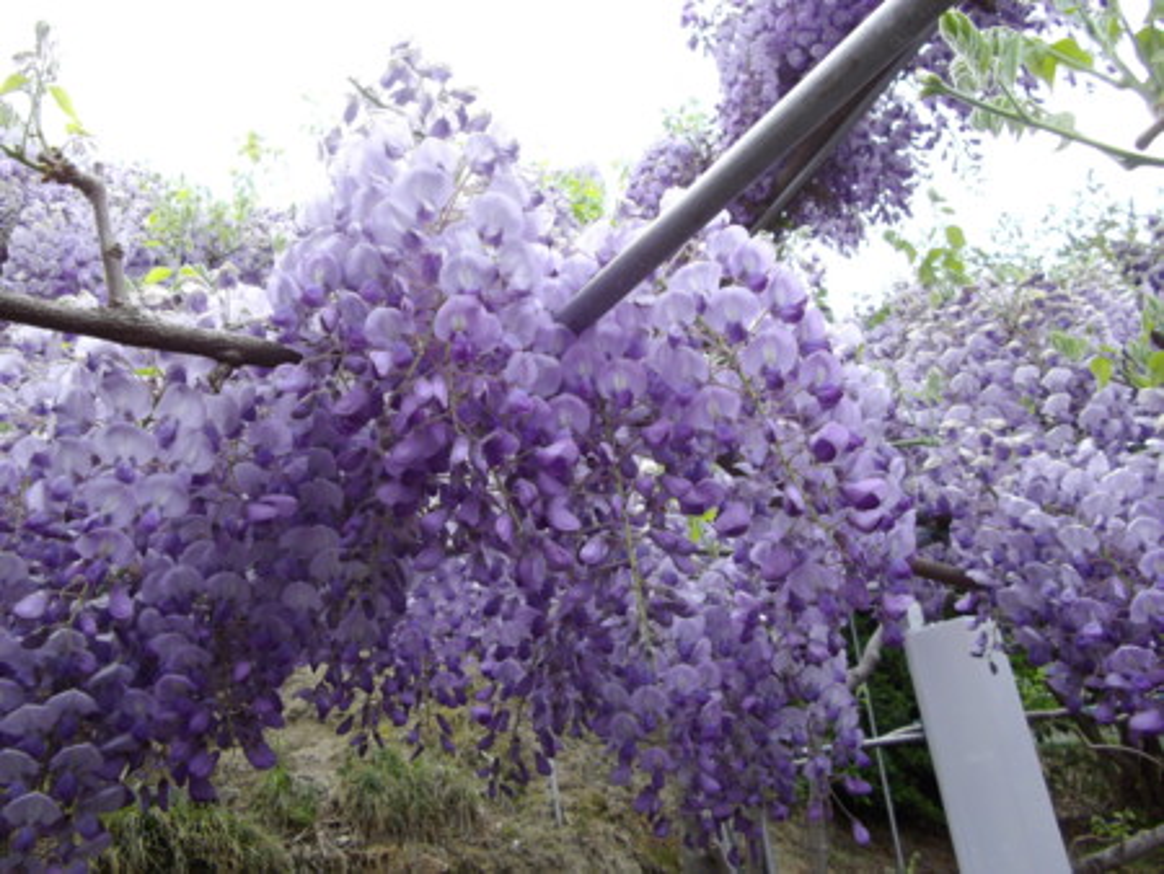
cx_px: 582
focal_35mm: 27
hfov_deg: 65.3
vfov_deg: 51.4
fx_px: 908
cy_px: 437
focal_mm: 4.9
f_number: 3.2
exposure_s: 1/125
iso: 100
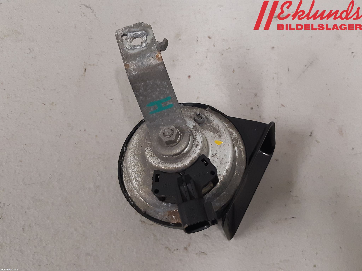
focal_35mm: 26
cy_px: 136
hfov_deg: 67.3
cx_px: 181
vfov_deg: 53.1
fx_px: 272
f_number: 1.7
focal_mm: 3.93
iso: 200
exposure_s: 1/50
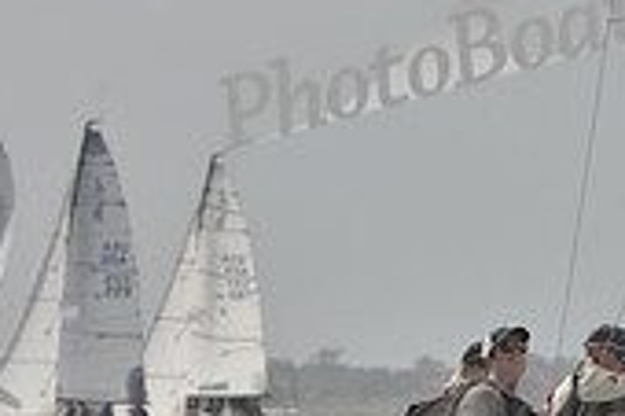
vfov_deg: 1.4
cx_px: 930
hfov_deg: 2.1
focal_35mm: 989
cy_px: 193
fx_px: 17153
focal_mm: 290
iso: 400
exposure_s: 1/1600
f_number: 10
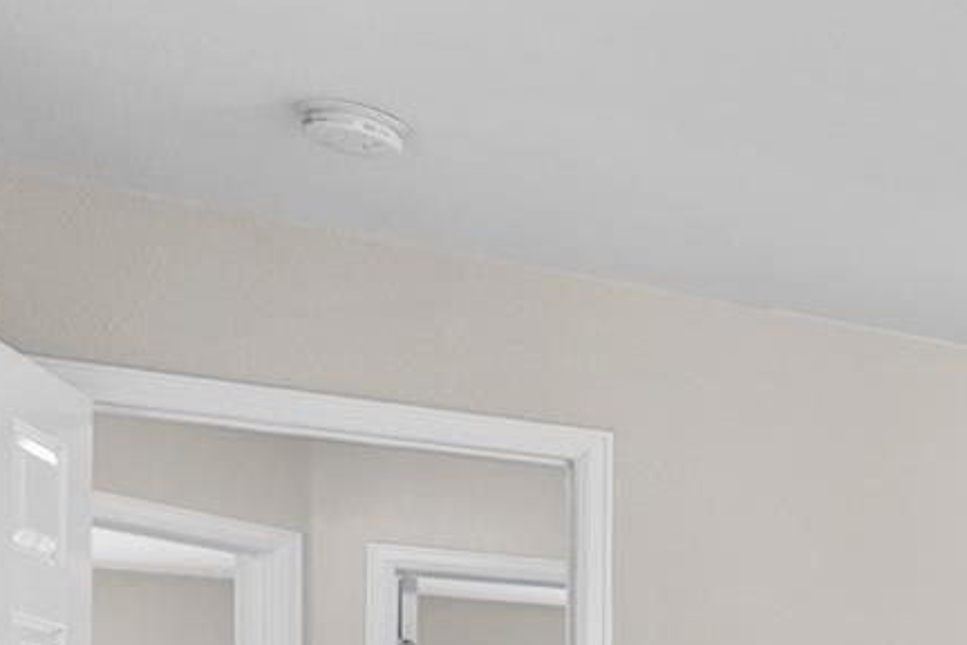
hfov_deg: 21.0
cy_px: 923
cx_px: 1759
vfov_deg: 19.3
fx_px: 1692
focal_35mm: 63
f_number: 7.1
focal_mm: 17
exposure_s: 1/15
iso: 100
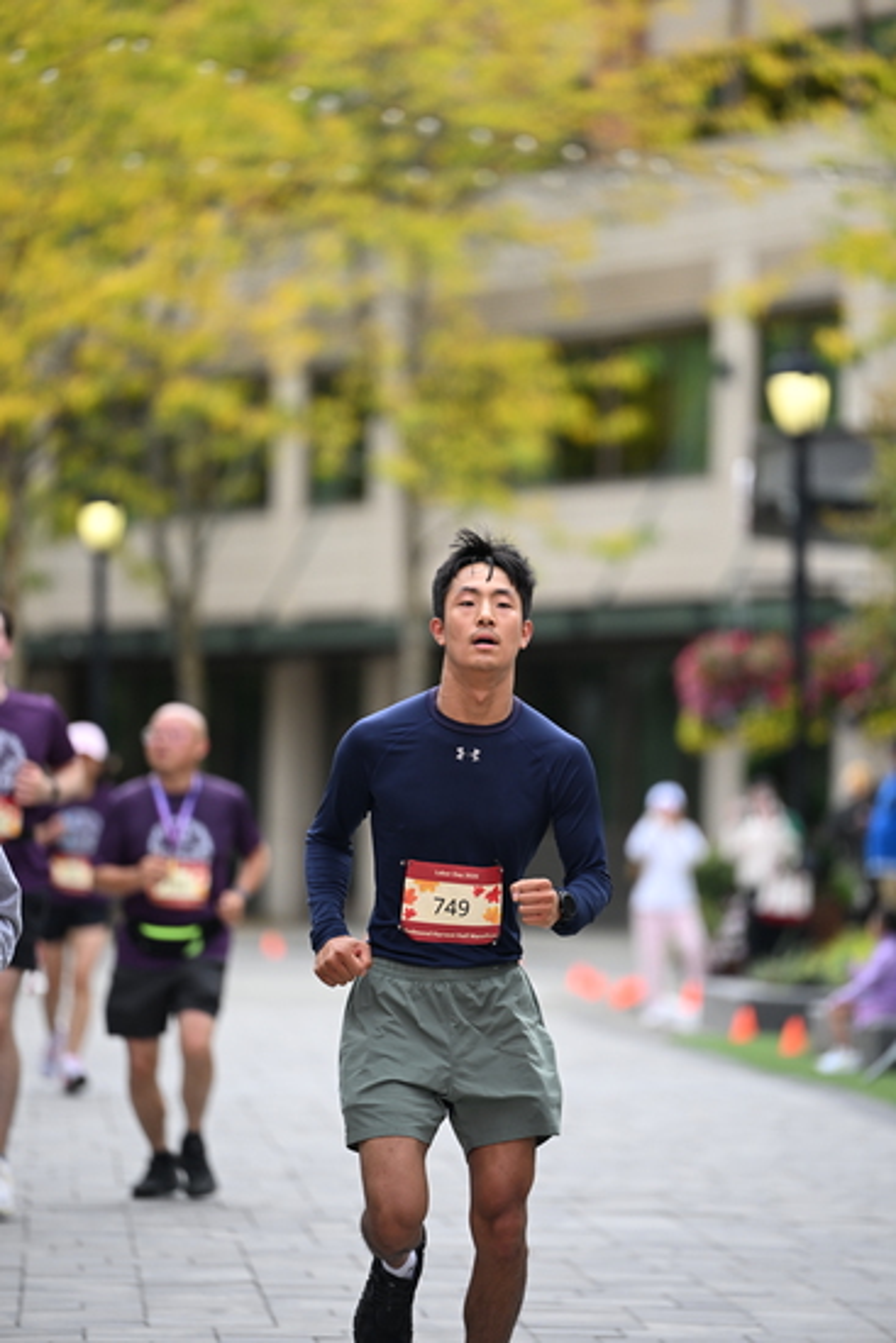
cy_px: 672
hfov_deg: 6.9
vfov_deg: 10.3
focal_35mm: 200
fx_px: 7461
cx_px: 448
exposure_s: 1/2000
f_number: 2.8
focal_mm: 200
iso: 640
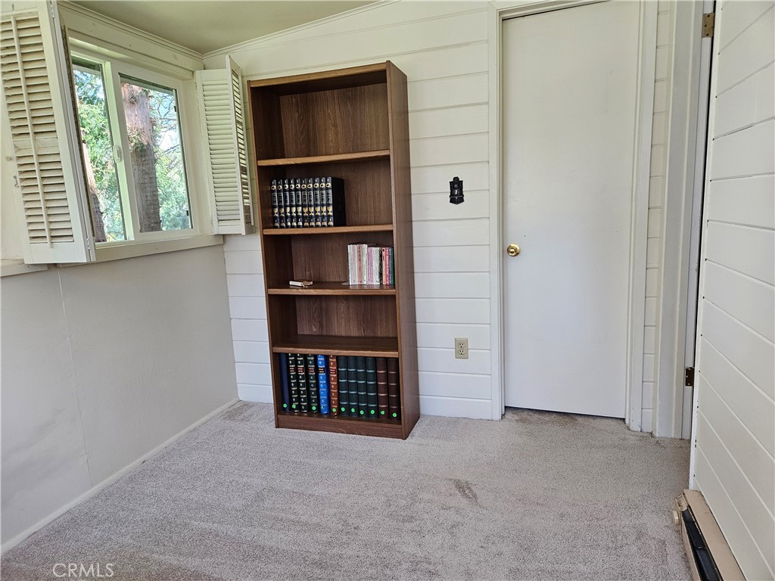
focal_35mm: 23
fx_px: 515
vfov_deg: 58.9
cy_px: 290
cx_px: 388
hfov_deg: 73.9
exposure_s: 1/120
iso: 320
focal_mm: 5.4
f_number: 1.8
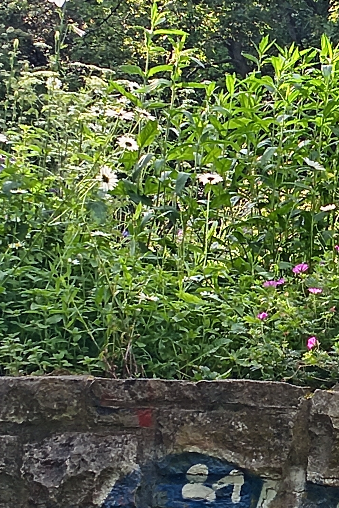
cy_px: 241
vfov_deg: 16.8
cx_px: 406
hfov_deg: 11.0
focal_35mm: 122
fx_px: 1723
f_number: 1.8
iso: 100
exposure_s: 1/102
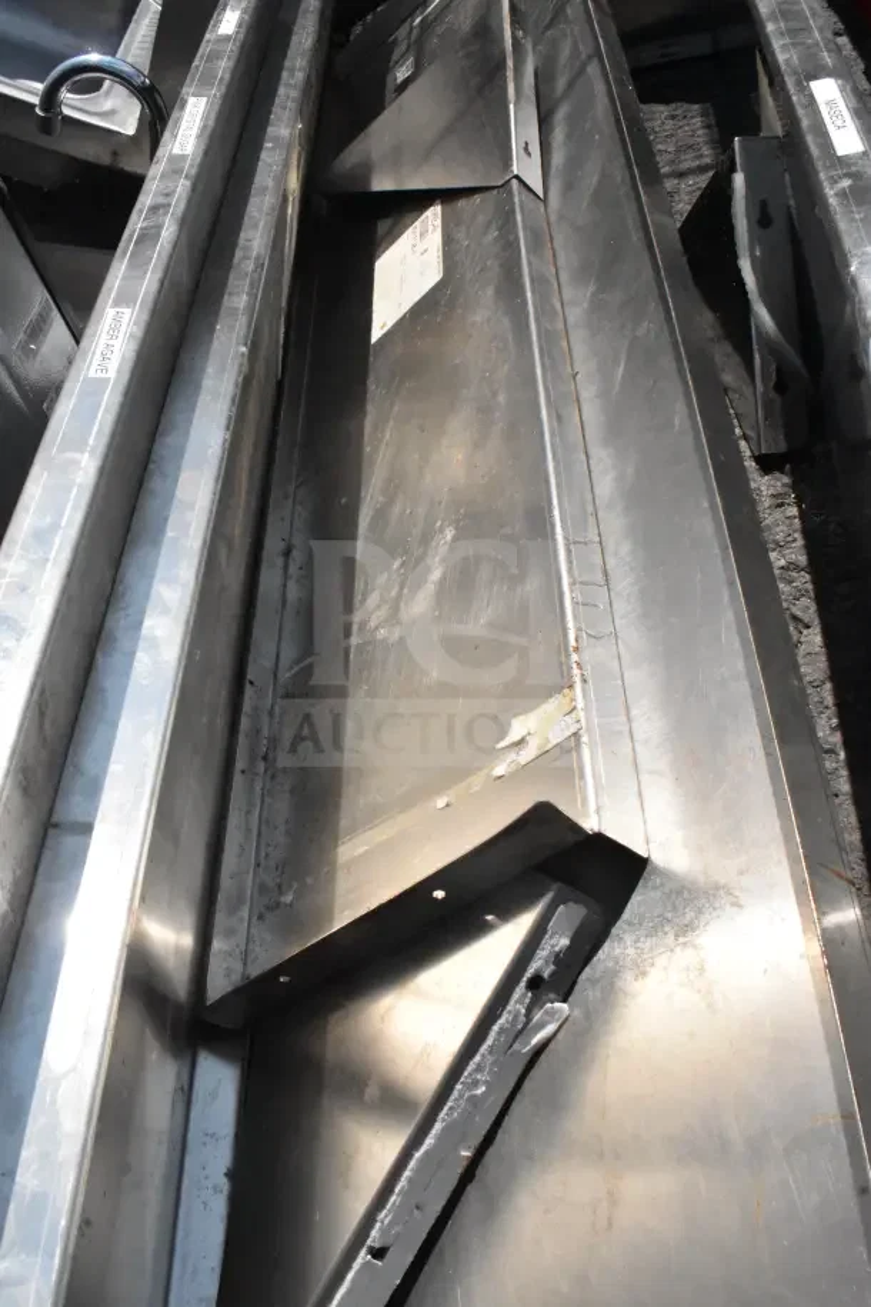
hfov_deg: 43.6
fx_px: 1089
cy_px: 654
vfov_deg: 61.9
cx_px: 436
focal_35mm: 30
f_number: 25
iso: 5600
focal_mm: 20
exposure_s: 1/4000
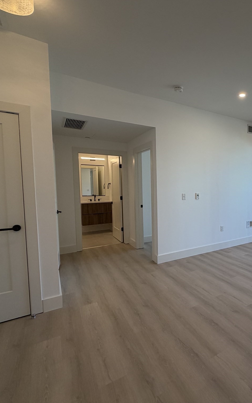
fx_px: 220
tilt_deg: -3.5
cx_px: 215
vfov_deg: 85.1
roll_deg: +0.4
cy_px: 201
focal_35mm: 20
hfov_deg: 54.0
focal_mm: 2.22
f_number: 2.2
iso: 100
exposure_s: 1/120
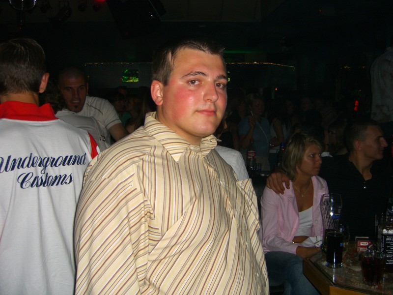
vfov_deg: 37.7
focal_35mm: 38
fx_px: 431
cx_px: 196
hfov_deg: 49.0
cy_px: 148
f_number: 2.8
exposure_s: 1/60
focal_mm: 7.9
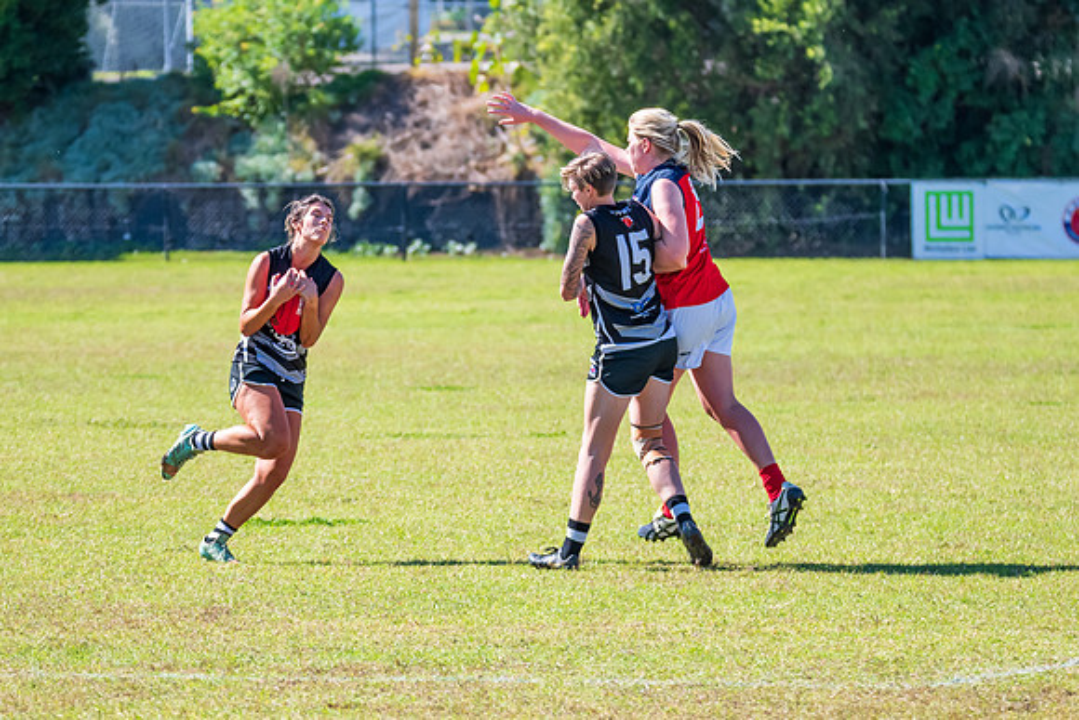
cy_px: 311
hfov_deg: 5.8
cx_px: 502
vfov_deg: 3.9
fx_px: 10680
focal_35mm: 356
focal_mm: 220
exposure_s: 1/2000
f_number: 6.3
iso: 800
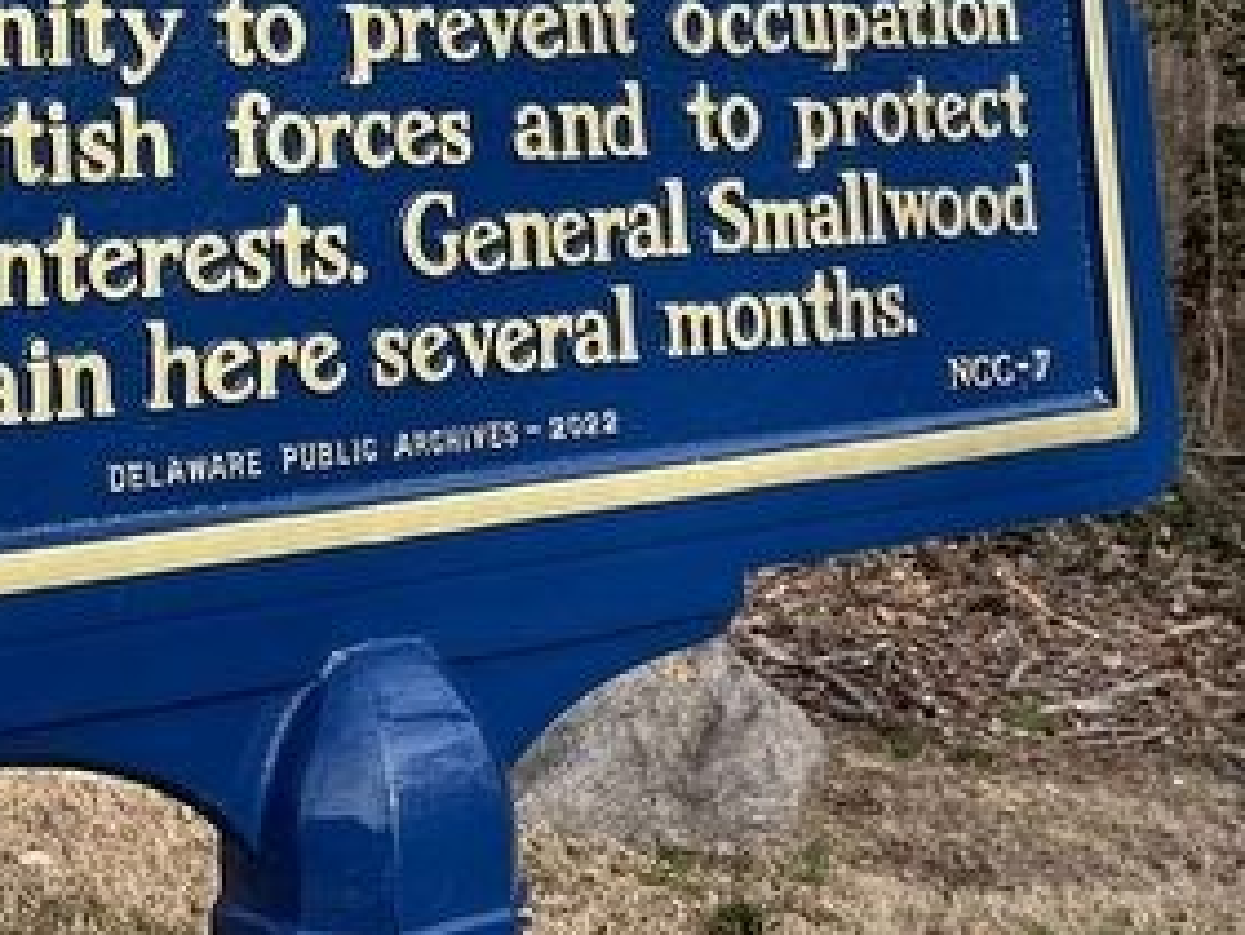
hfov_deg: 25.7
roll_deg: -1.5
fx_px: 2663
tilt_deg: +4.6
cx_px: 191
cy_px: -319
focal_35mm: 74
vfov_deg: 18.4
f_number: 1.6
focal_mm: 5.1
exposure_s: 1/1175
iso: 50
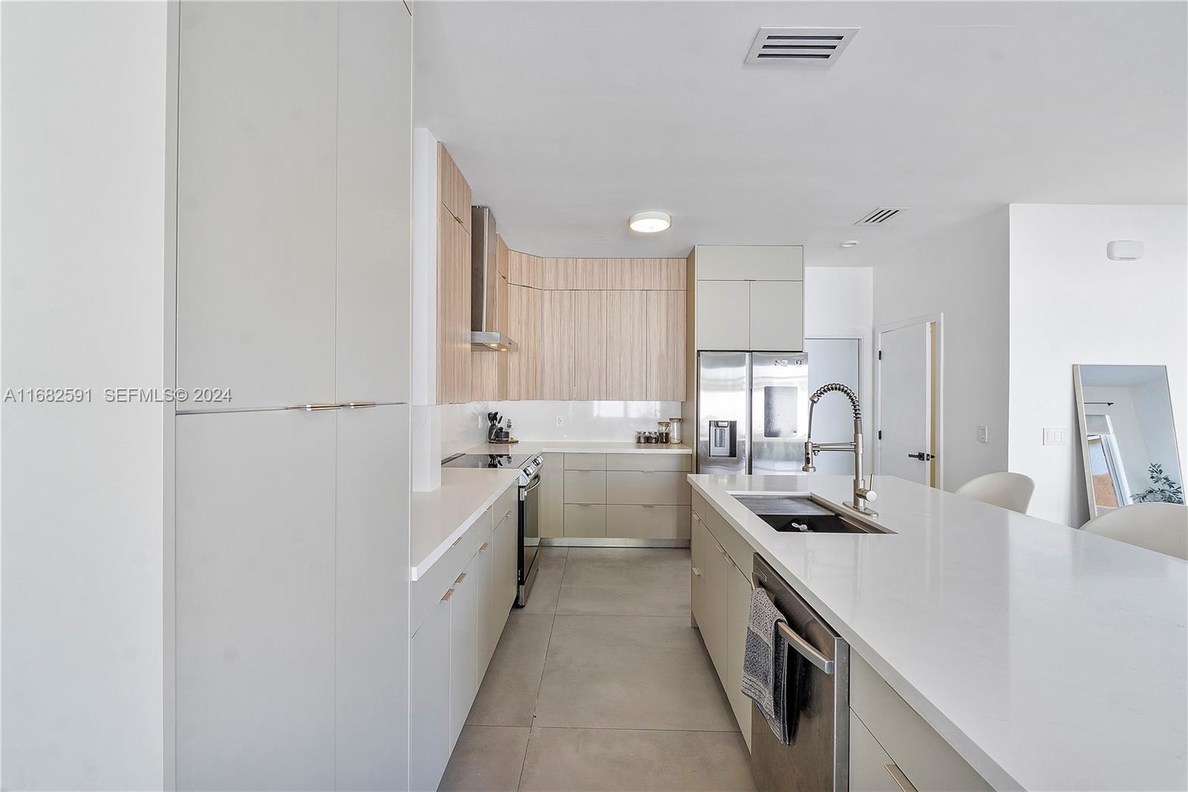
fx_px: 495
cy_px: 396
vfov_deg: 77.3
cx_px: 594
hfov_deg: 100.4
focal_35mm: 15
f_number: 11
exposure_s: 1/10
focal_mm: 10
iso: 160
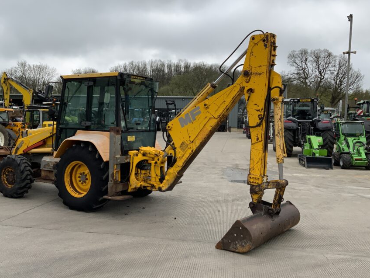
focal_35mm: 35
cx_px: 159
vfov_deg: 40.7
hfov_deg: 52.4
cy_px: 125
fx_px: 374
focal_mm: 3
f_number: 1.8
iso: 16
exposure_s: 1/1577
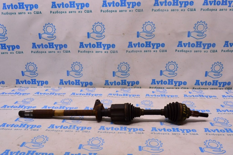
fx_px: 213
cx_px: 116
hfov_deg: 57.3
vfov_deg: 39.9
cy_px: 78
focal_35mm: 33
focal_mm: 22
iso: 1600
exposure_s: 1/125
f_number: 8
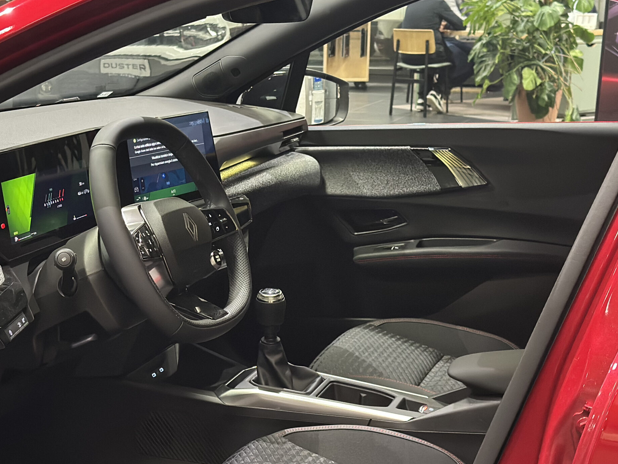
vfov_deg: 21.9
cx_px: 223
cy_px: 256
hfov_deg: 28.8
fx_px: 1196
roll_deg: +0.0
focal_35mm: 67
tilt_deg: -13.2
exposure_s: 1/37
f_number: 1.78
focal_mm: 6.86
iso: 500
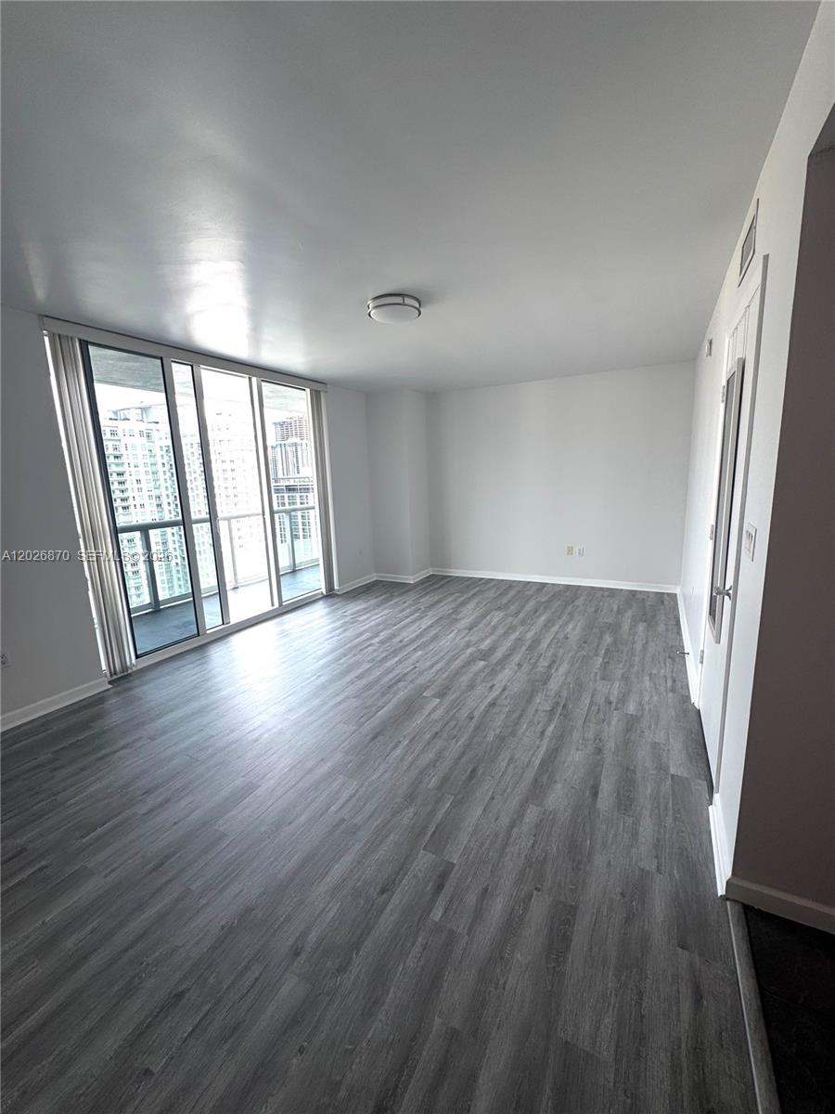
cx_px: 418
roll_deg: +3.8
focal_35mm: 14
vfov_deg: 102.1
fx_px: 450
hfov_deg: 85.7
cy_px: 557
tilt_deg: -10.4
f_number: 2.2
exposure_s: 1/207
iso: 40
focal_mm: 2.22
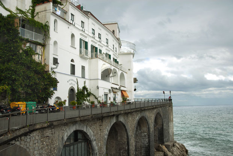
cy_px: 78
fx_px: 214
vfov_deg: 40.1
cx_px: 116
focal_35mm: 33
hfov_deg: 57.2
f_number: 4
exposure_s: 1/500
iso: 100
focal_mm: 22
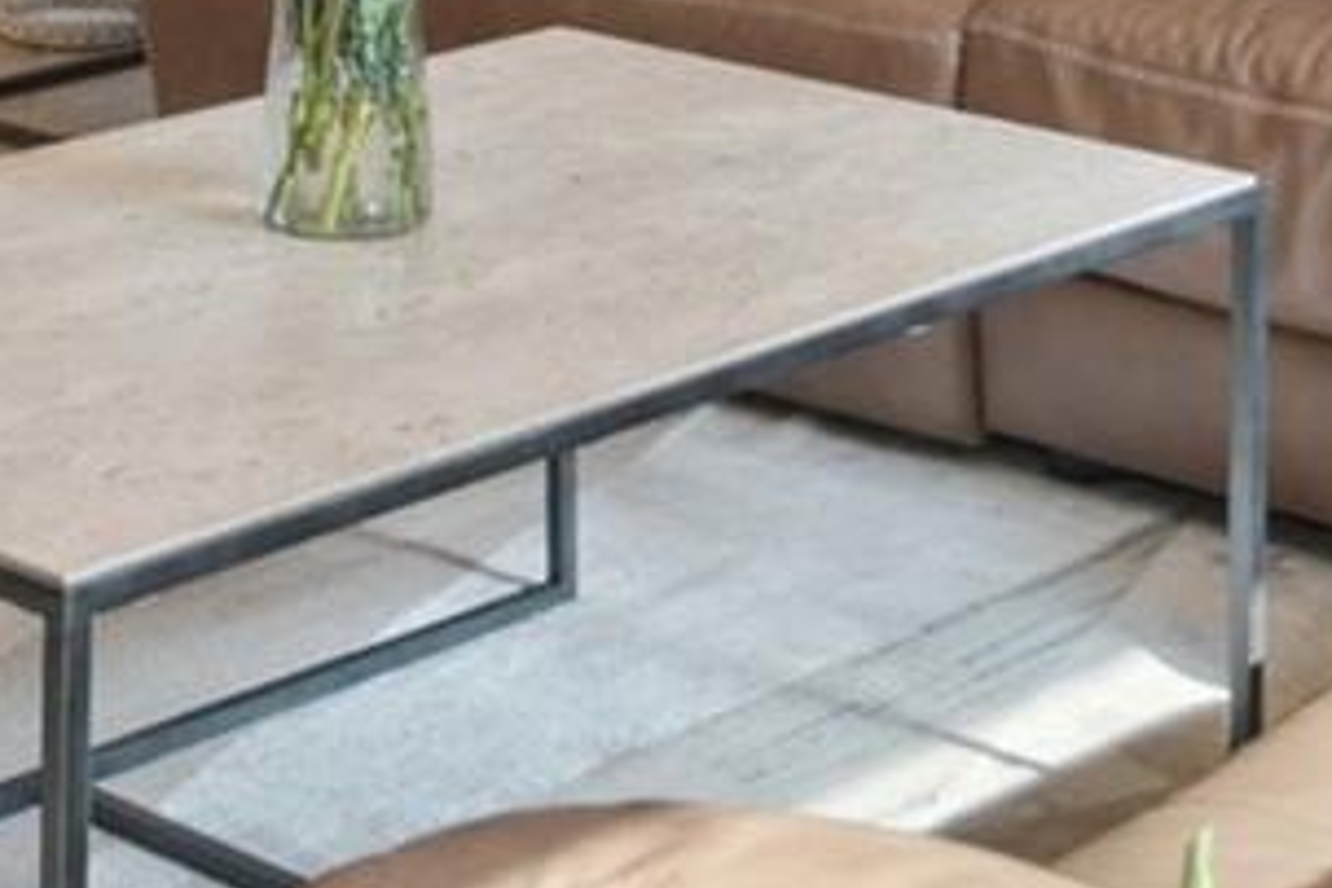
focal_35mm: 108
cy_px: -789
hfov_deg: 18.7
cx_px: 193
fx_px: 3996
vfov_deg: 11.6
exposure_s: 1/80
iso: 320
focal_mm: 16
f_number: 10
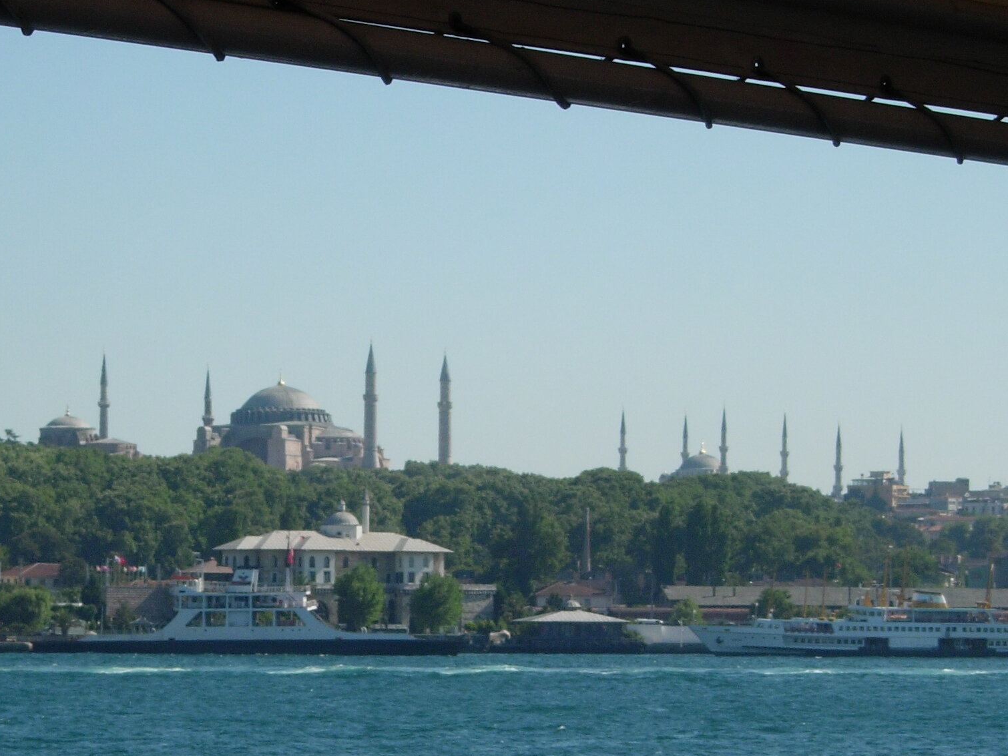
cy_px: 499
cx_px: 336
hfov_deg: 11.6
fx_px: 4951
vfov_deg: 8.7
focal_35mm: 170
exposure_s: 1/313
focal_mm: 23.4
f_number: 8.2
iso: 79
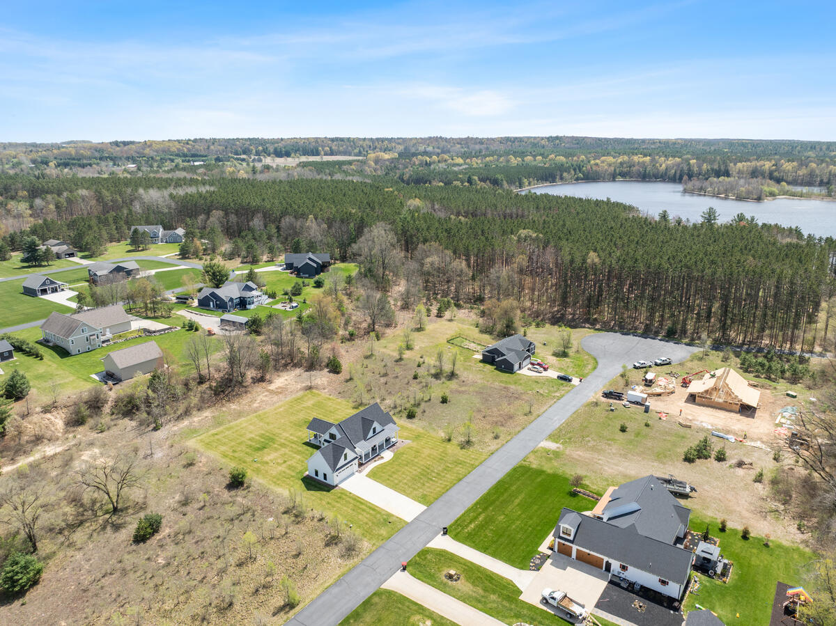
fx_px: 579
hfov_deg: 71.6
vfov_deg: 56.8
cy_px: 313
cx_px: 418
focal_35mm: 24
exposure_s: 1/1600
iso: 190
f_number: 2.8
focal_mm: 12.29
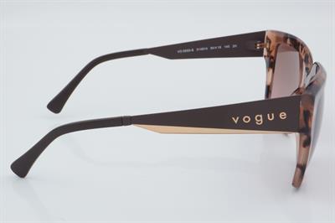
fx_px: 697
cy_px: 112
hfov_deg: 27.0
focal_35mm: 75
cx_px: 168
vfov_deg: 18.2
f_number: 32
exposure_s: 1/4
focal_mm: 50
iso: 100
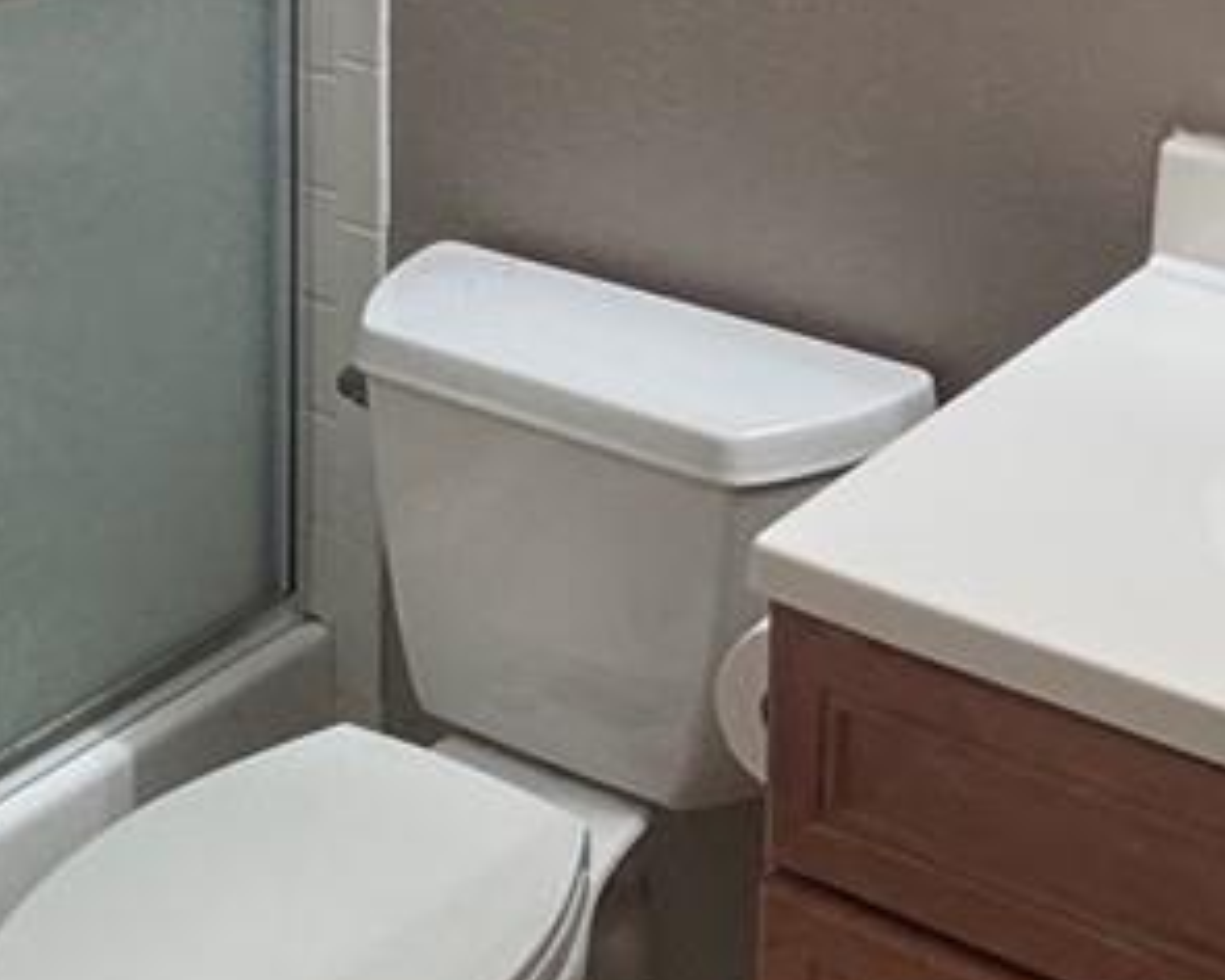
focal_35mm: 74
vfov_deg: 19.3
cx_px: 635
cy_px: -253
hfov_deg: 25.7
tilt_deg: -11.1
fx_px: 2683
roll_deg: -0.9
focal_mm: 2.22
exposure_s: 1/120
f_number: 2.2
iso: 250
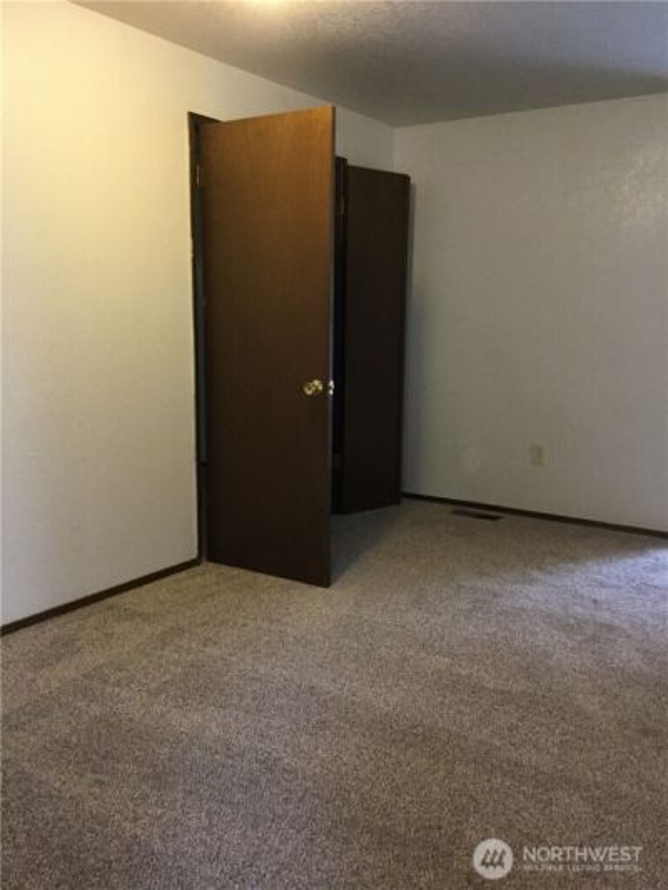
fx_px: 797
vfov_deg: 58.3
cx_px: 334
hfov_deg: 45.5
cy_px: 445
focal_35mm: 31
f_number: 2.4
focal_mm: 3.3
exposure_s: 1/30
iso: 200
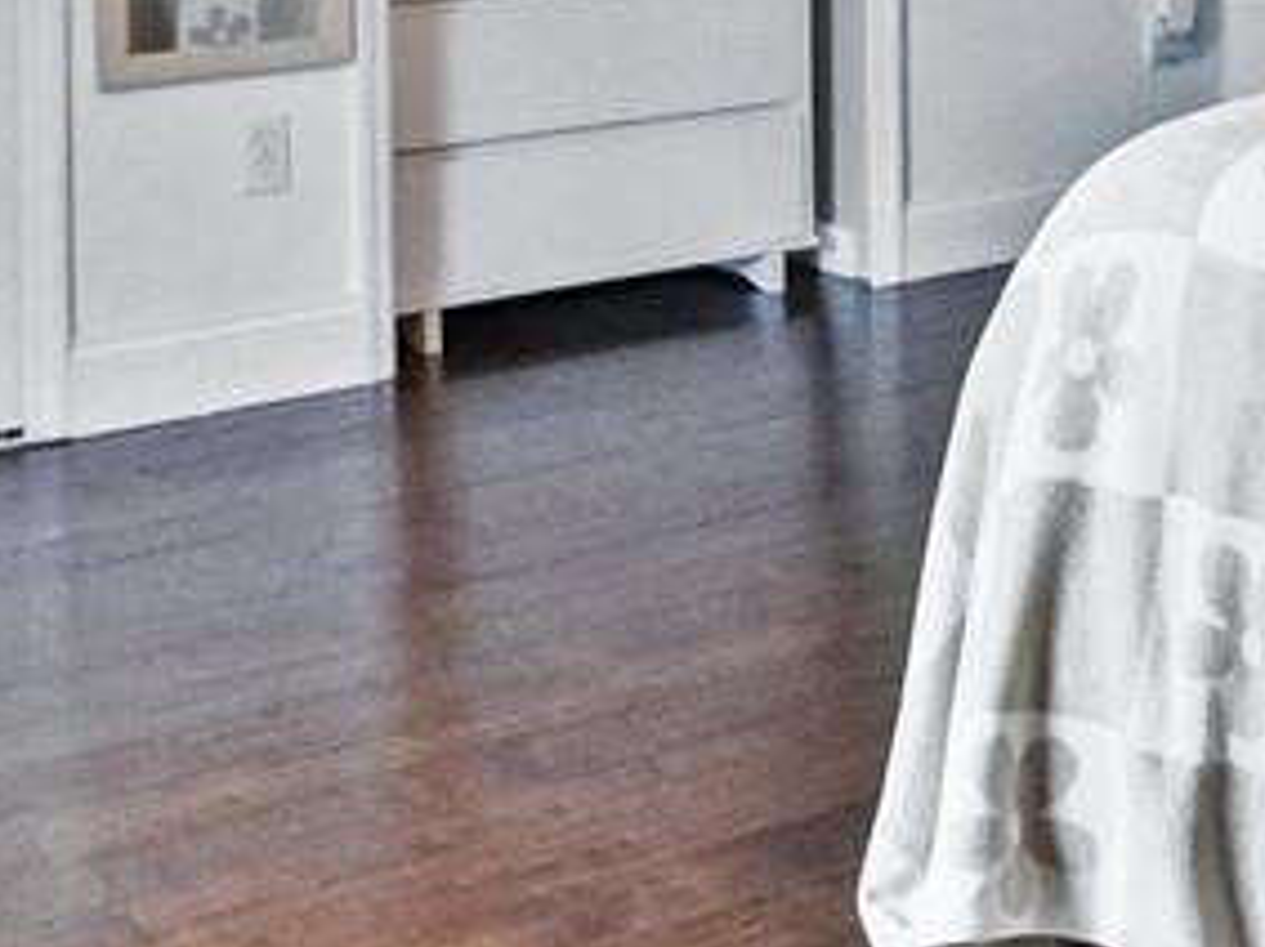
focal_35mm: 79
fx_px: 2886
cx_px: 1267
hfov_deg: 23.7
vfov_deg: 17.5
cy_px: -266
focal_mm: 7
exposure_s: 1/60
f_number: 4
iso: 3200
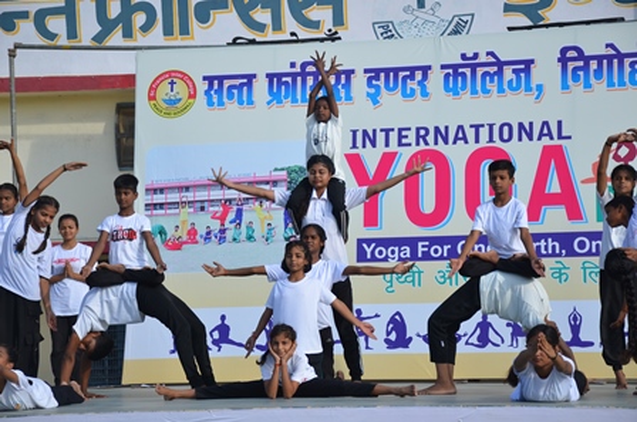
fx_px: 1855
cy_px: 211
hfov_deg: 19.5
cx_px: 318
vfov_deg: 13.0
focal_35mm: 105
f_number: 7.1
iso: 200
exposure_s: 1/800
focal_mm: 70
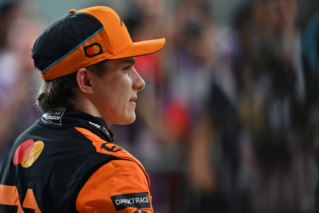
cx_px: 160
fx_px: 4430
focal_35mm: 500
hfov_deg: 4.1
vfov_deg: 2.7
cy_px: 106
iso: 2000
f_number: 4
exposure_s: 1/500
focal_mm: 500
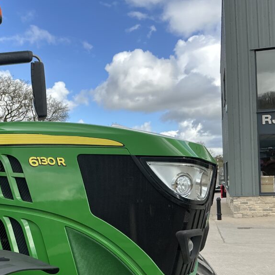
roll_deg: +2.8
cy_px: 183
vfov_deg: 37.9
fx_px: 395
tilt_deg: -1.8
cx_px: 81
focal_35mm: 44
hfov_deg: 37.7
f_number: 1.8
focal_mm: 3
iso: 25
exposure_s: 1/1121
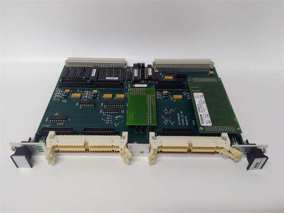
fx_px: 222
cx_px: 142
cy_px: 106
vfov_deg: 51.4
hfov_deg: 65.3
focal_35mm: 27
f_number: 2
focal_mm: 3.79
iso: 194
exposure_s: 1/33
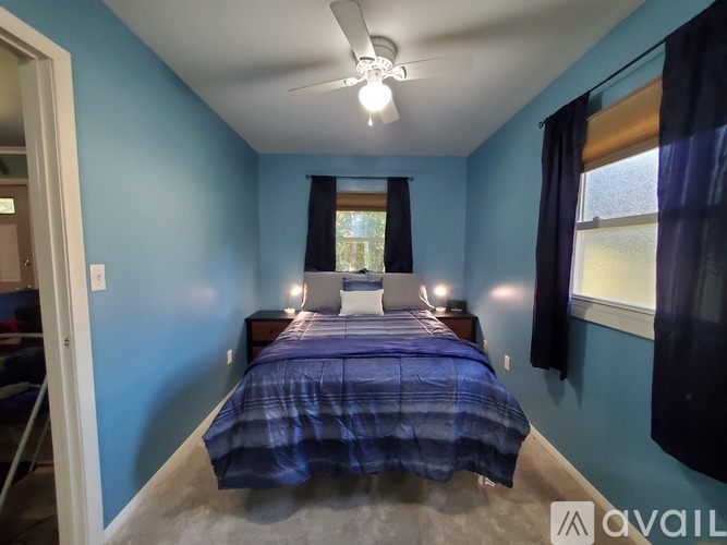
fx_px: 273
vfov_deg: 89.9
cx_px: 364
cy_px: 272
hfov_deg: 106.2
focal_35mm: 13
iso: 500
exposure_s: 1/30
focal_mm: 1.8
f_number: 2.2
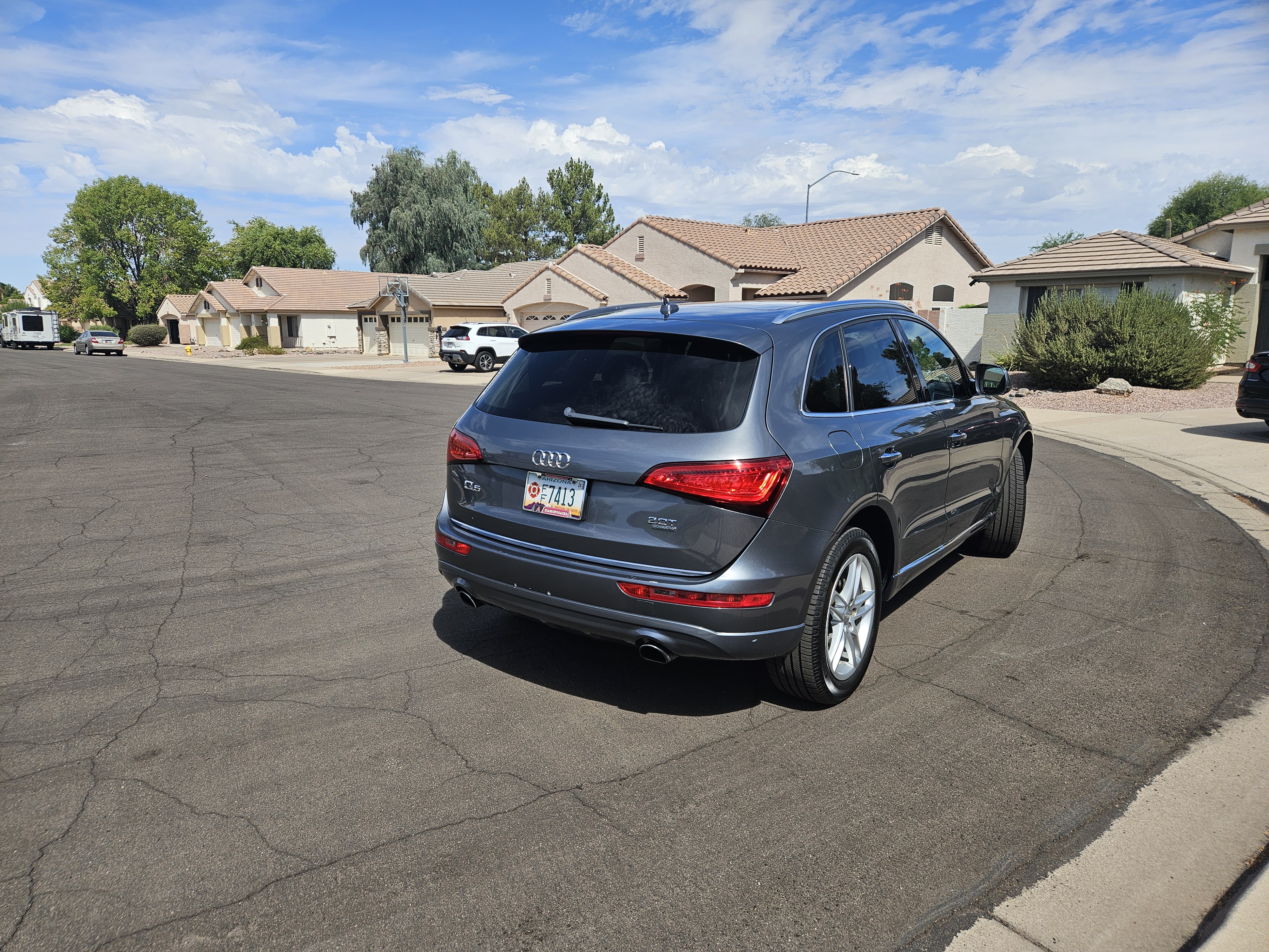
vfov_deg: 58.9
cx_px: 634
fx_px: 843
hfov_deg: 73.9
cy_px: 476
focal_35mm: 23
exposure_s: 1/1946
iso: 25
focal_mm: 5.4
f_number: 1.8
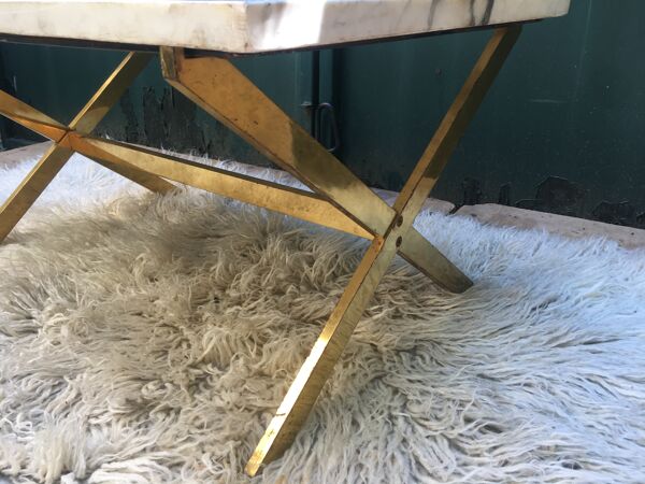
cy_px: 242
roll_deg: -1.2
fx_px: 540
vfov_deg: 48.2
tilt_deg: -22.9
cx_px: 322
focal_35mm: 29
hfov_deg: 61.7
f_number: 2.2
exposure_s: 1/50
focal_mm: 4.15
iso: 32
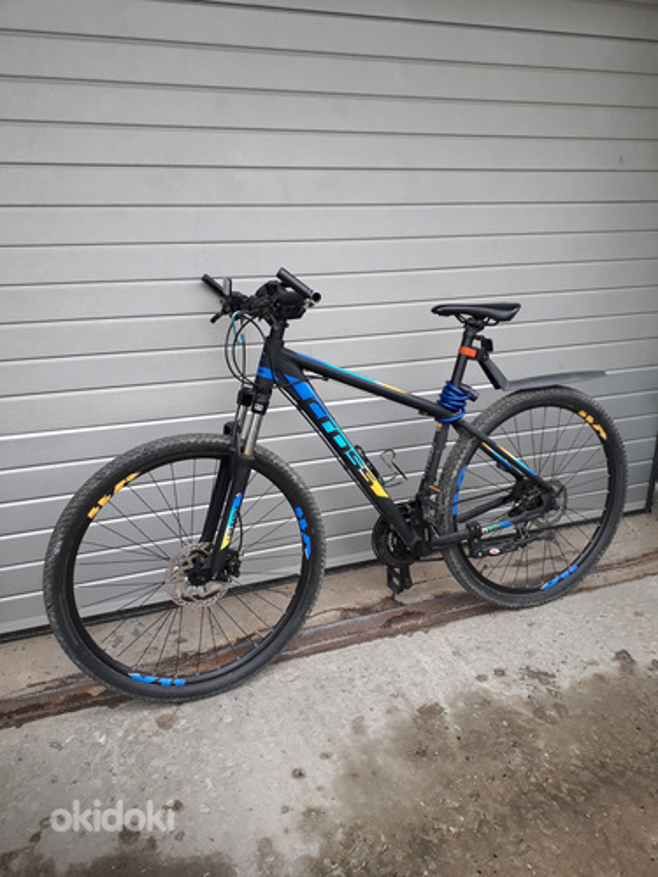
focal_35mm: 27
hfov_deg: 51.4
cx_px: 329
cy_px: 438
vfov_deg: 65.3
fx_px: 684
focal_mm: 3.6
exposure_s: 1/100
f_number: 1.9
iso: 50
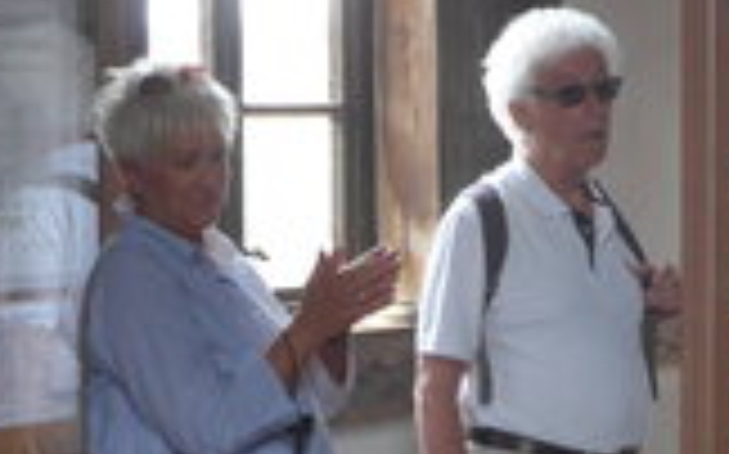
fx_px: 2859
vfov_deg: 9.1
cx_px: 616
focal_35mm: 144
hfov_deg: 14.4
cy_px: 315
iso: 250
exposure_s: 1/60
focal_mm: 11.3
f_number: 3.4
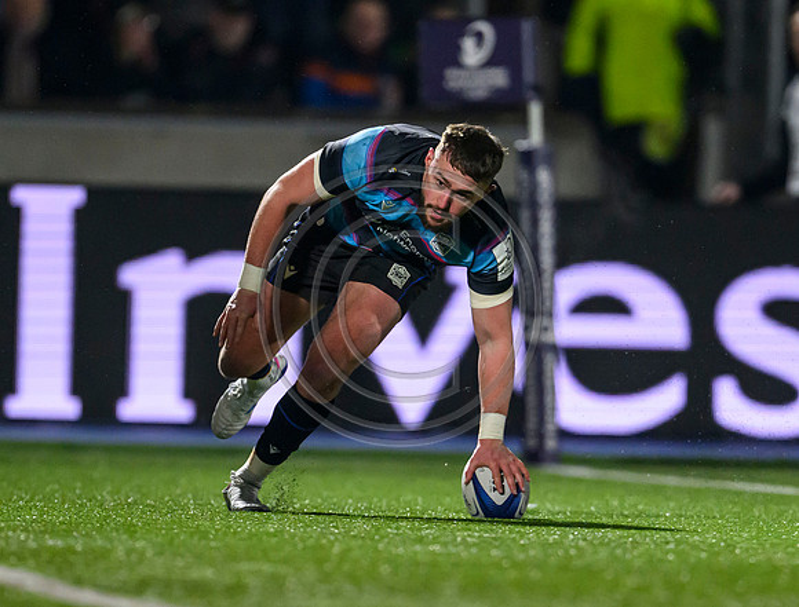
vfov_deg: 1.9
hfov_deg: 2.5
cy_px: 368
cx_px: 568
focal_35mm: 797
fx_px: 18484
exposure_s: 1/1600
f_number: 3.2
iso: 5000
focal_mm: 400
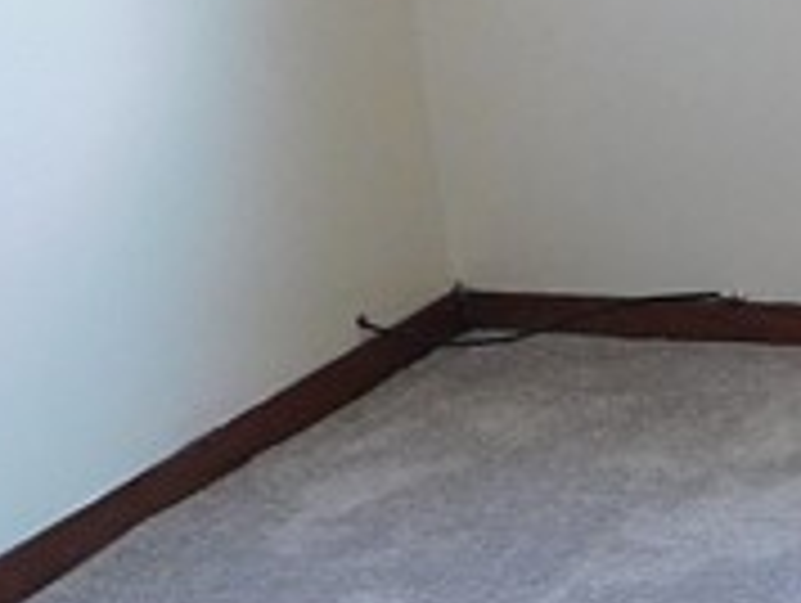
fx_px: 3059
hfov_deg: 12.1
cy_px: 360
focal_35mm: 132
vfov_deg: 11.3
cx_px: 1886
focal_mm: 4
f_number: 3
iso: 200
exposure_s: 1/30
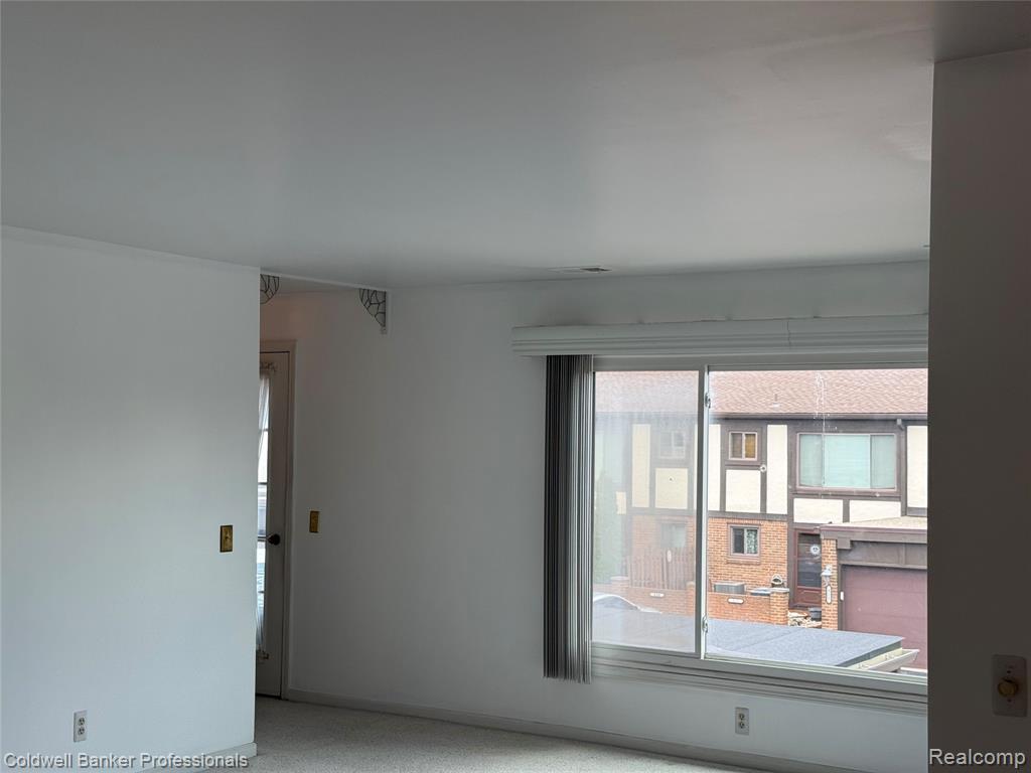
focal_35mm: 48
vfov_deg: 30.3
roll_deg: -1.1
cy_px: 386
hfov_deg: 39.7
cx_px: 516
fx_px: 1430
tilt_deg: +0.6
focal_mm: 6.76
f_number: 1.78
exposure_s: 1/377
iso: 64
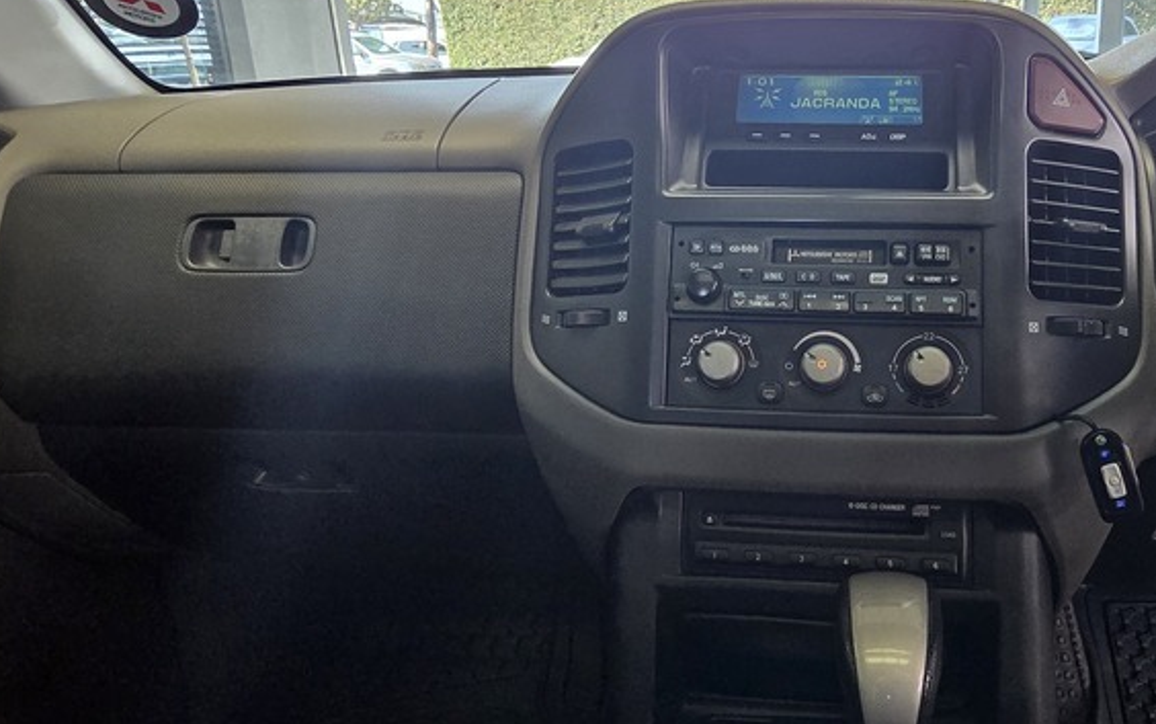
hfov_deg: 69.5
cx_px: 810
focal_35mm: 25
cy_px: 297
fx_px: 788
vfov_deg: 49.1
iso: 250
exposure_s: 1/100
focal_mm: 2.2
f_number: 2.2
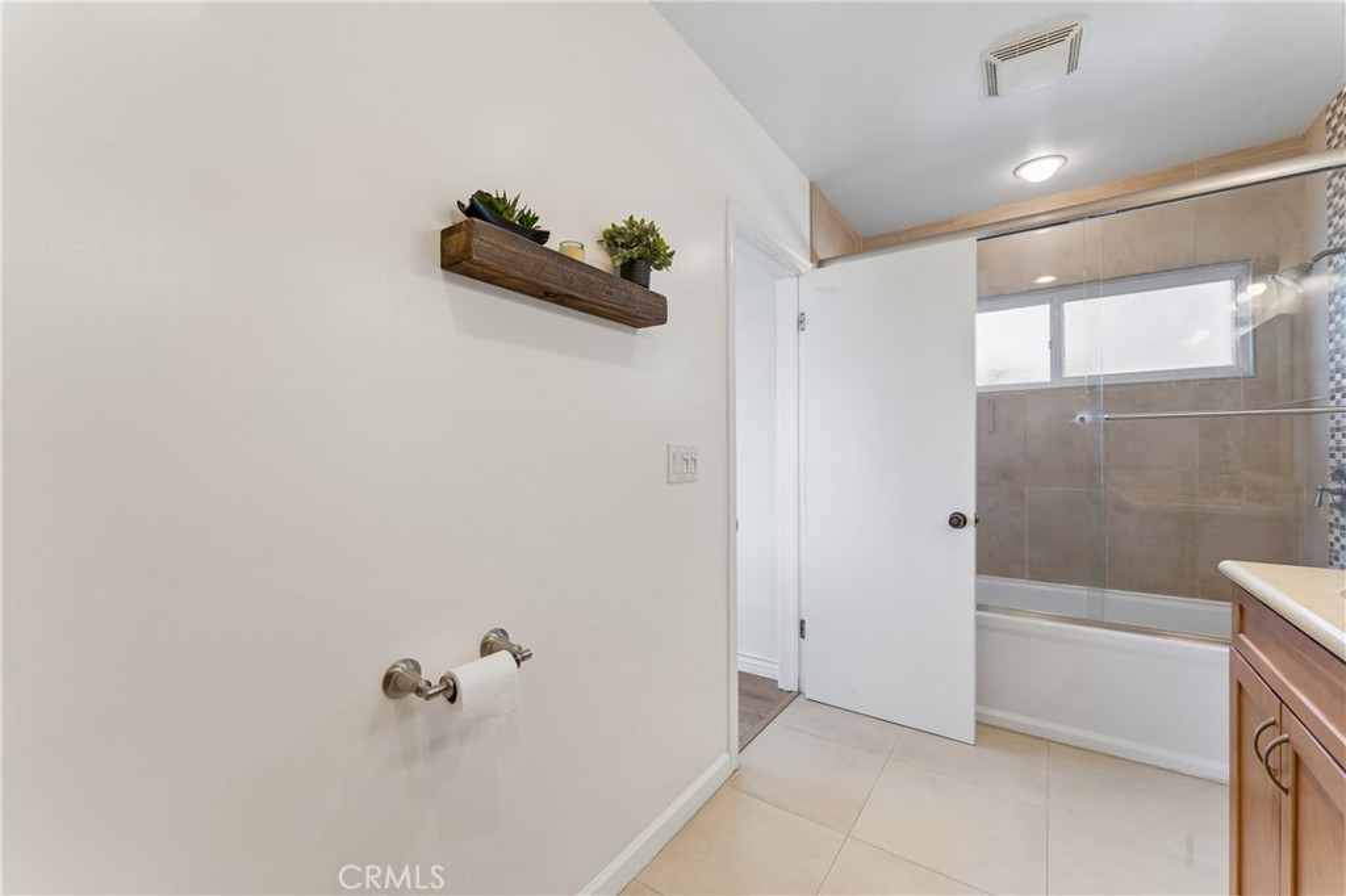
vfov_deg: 81.2
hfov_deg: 104.3
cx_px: 673
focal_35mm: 14
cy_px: 448
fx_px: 523
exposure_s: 1.3
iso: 100
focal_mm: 14
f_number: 13
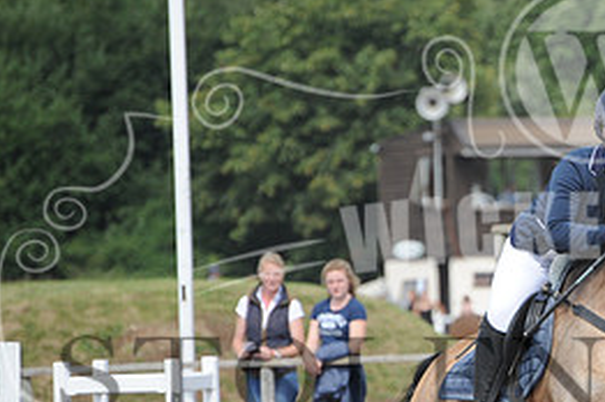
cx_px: 593
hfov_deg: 3.9
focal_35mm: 531
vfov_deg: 2.6
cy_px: 349
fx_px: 8913
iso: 320
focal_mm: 240
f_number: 5.6
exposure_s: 1/1000
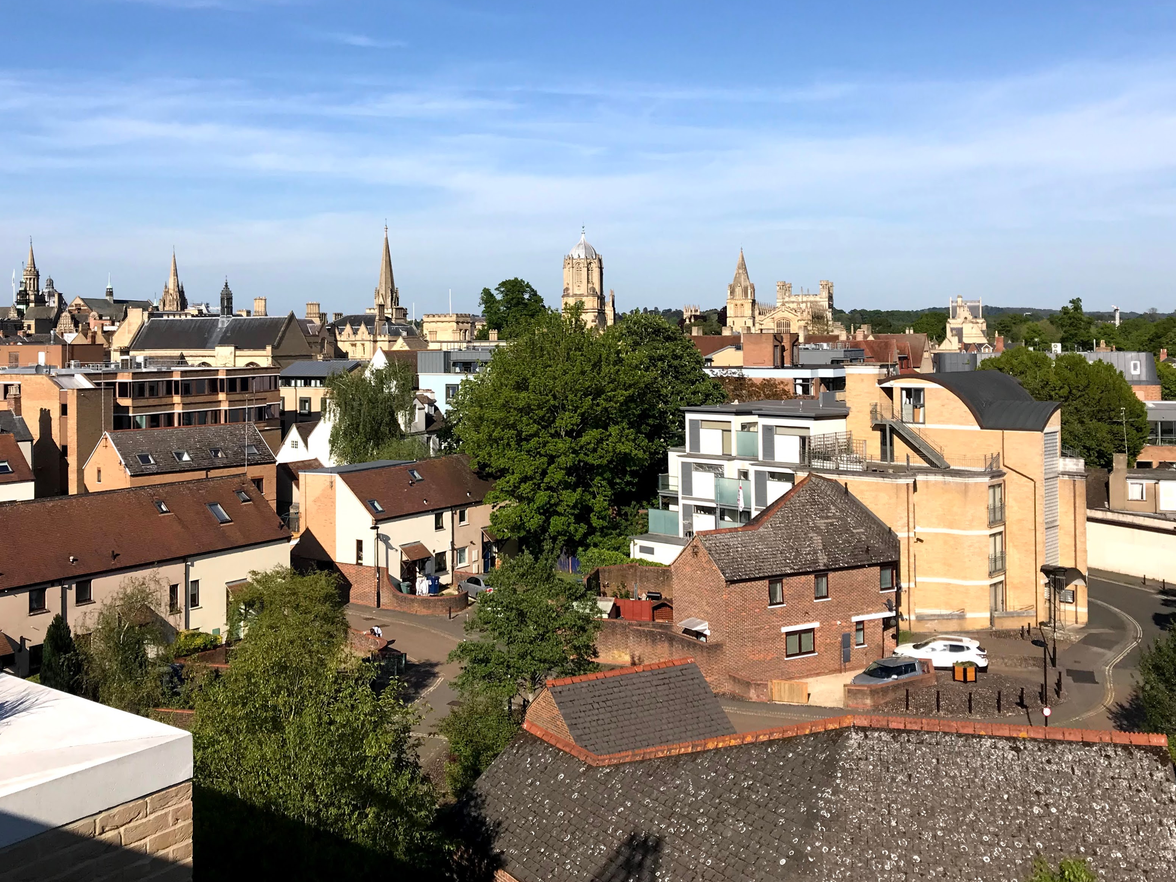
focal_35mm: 36
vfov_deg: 39.5
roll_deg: +1.3
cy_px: 344
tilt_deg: +1.3
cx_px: 554
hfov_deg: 51.3
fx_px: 1223
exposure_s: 1/3300
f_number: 1.8
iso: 20
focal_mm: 3.99
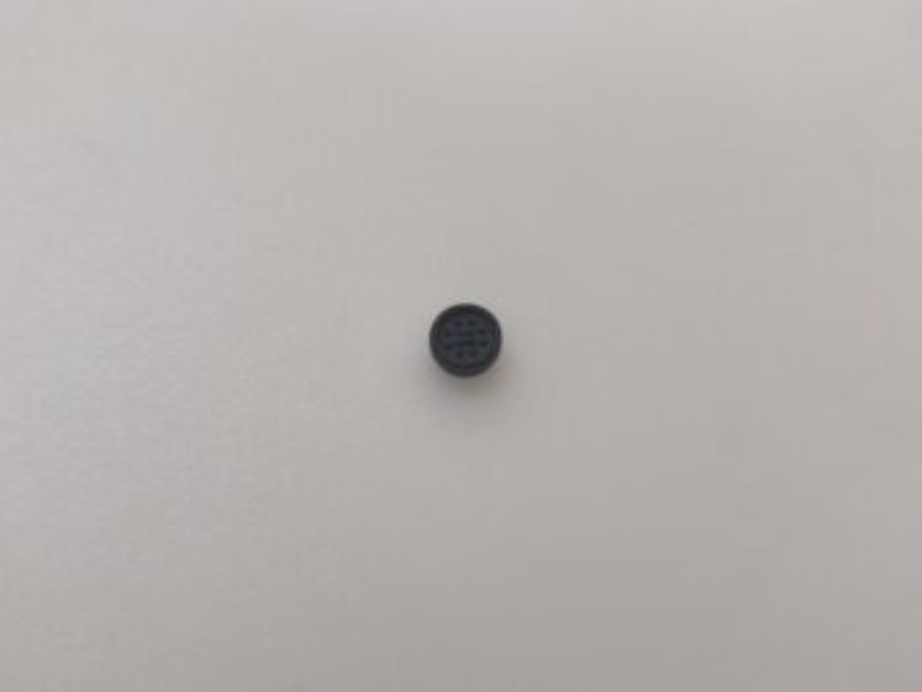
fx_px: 933
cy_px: 346
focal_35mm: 35
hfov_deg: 52.6
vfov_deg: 40.7
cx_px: 461
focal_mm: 6.57
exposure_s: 1/50
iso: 320
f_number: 1.6
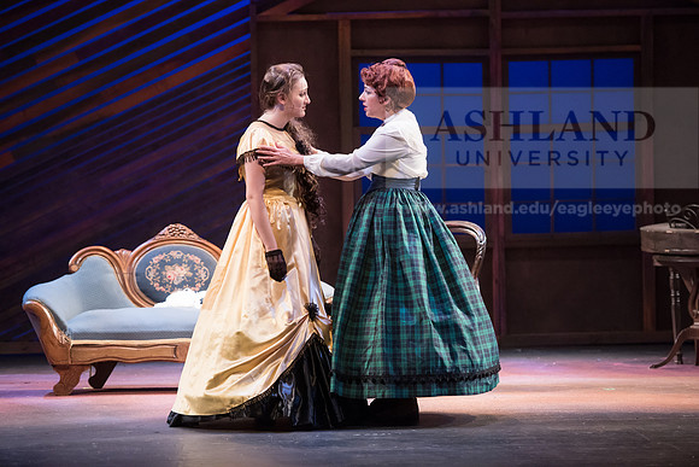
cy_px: 234
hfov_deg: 14.7
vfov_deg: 9.8
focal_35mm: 140
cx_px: 350
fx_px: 2719
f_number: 3.5
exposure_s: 1/320
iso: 3200
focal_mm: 140
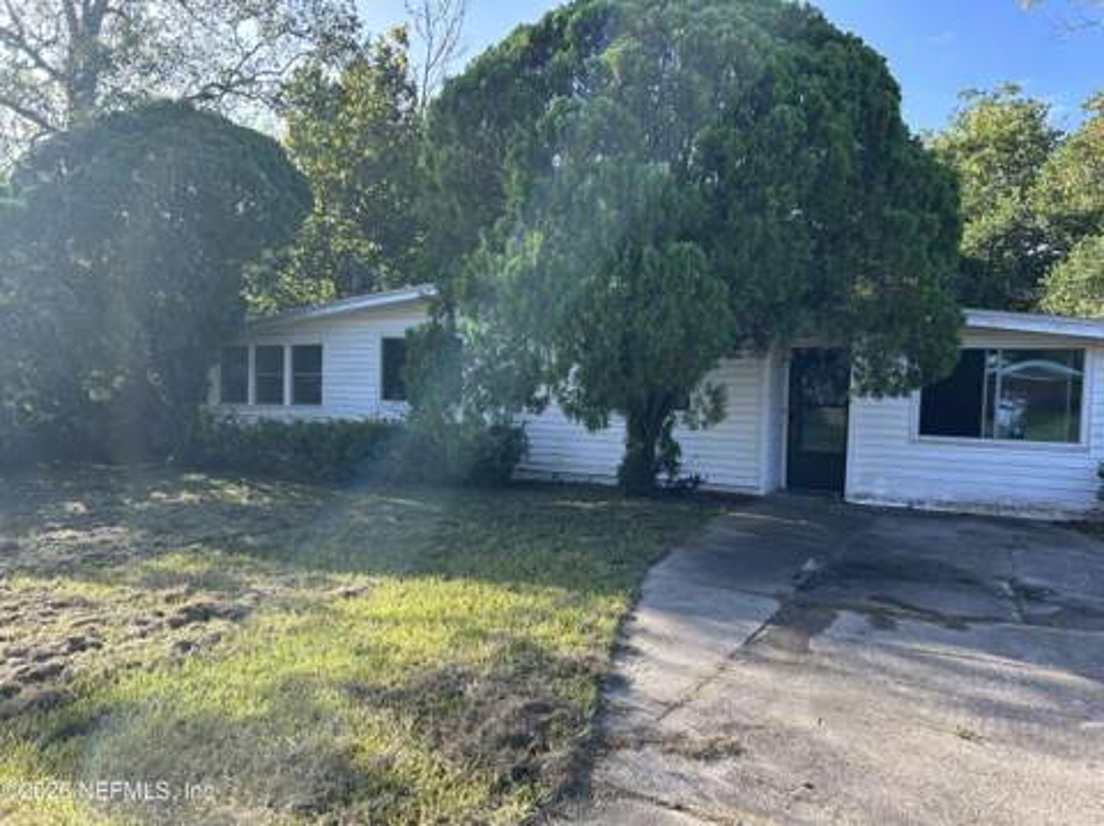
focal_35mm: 26
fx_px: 828
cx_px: 552
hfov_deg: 67.4
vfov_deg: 53.0
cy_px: 413
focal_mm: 5.7
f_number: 1.5
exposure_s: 1/662
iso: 50
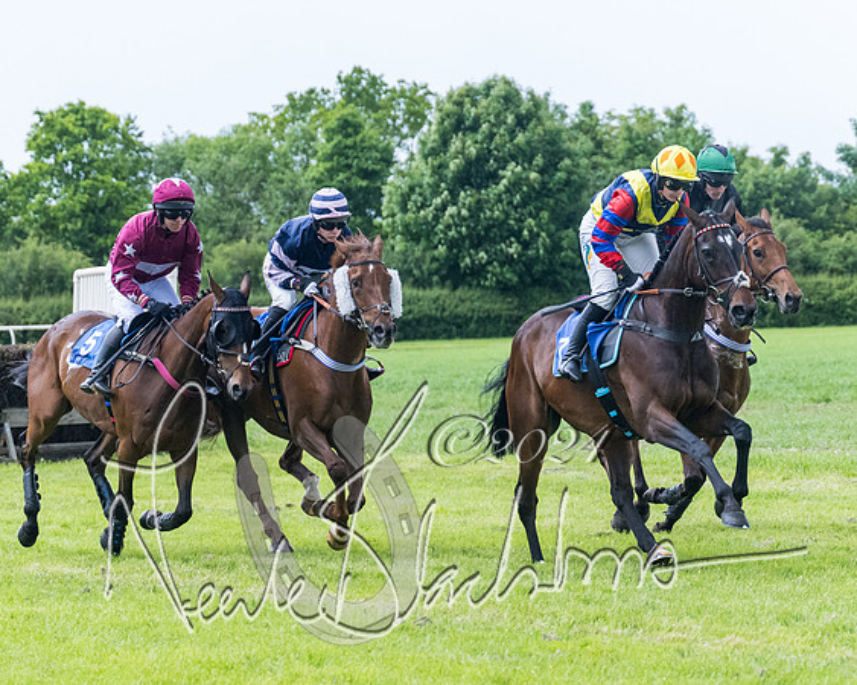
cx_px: 497
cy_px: 345
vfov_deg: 8.9
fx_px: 4384
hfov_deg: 11.2
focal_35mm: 173
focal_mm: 98
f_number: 4
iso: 2000
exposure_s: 1/1600
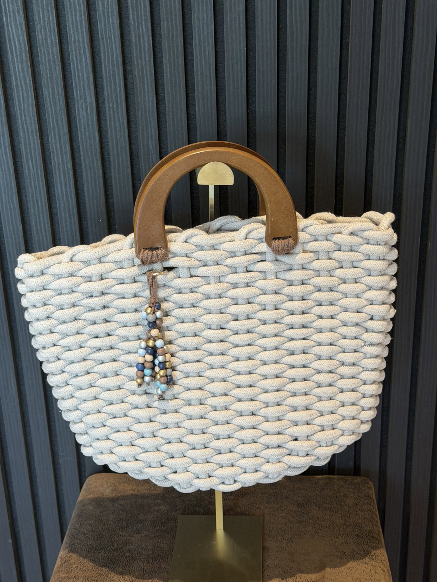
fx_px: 808
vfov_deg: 39.7
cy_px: 291
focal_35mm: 48
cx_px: 218
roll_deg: +2.0
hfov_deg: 30.3
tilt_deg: -22.8
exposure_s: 1/50
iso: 160
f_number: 1.78
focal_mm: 6.76
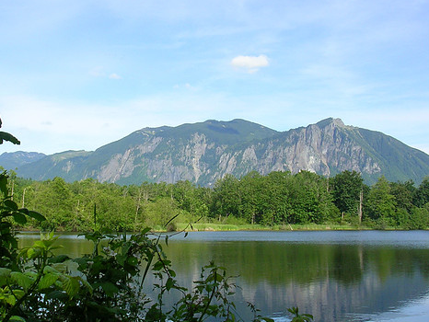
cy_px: 184
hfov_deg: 37.3
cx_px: 171
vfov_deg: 28.6
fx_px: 632
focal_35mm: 51
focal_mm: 6.2
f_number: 5.8
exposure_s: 1/170
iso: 50
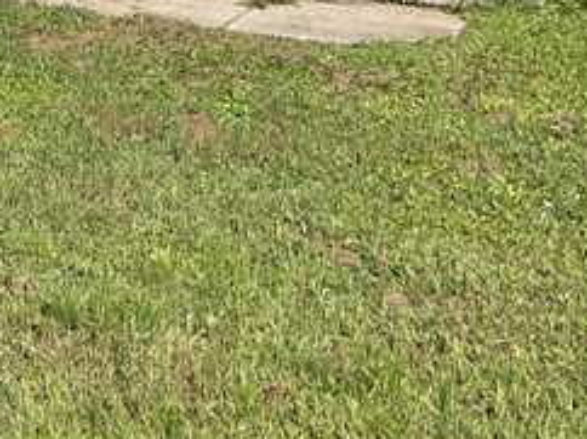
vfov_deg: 16.0
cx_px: -39
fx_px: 1457
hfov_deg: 21.7
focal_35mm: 86
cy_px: -170
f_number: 1.5
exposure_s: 1/6211
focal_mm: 5.7
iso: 50
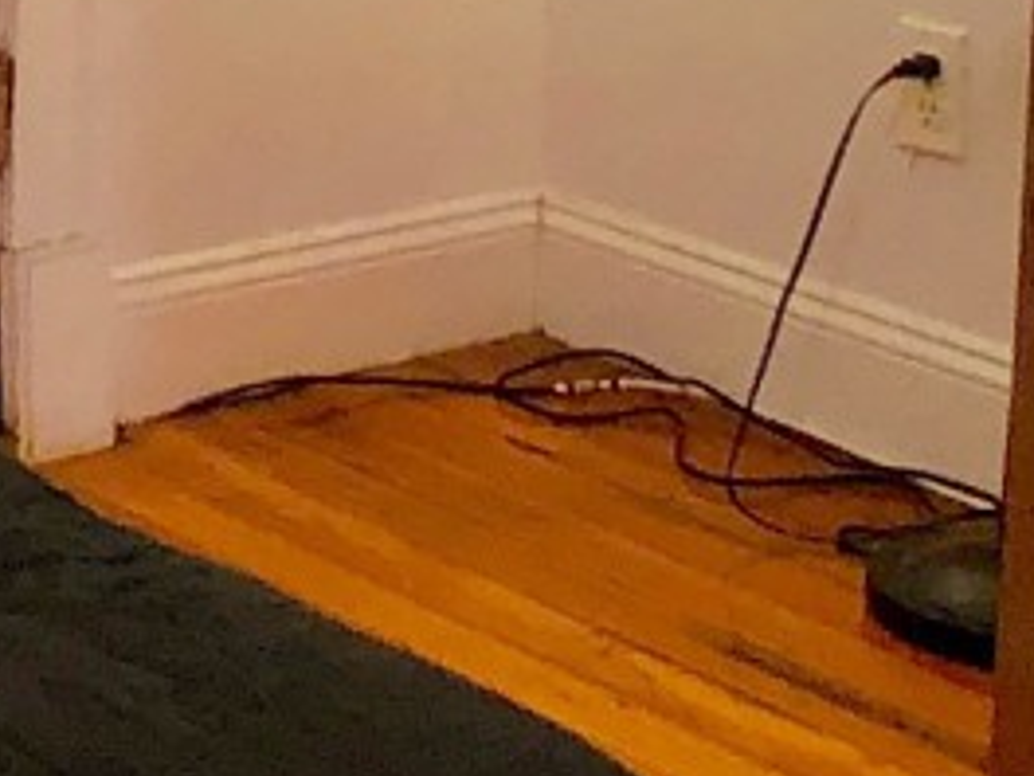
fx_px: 6482
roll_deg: -0.6
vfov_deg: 6.7
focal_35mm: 217
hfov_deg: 9.0
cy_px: -623
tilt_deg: -2.9
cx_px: -243
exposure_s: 1/30
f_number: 1.8
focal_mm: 3.99
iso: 160
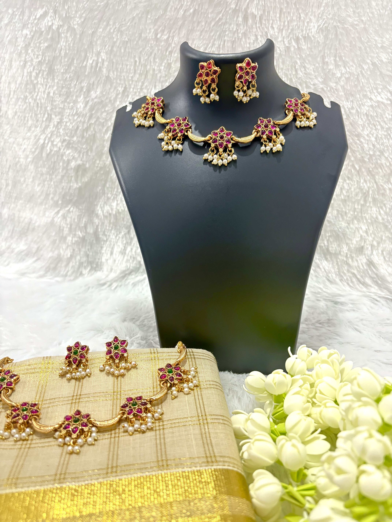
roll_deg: +1.7
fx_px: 393
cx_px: 196
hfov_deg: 53.1
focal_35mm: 26
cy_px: 261
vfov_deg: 67.3
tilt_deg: -22.0
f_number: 1.6
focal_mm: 5.96
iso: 400
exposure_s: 1/33
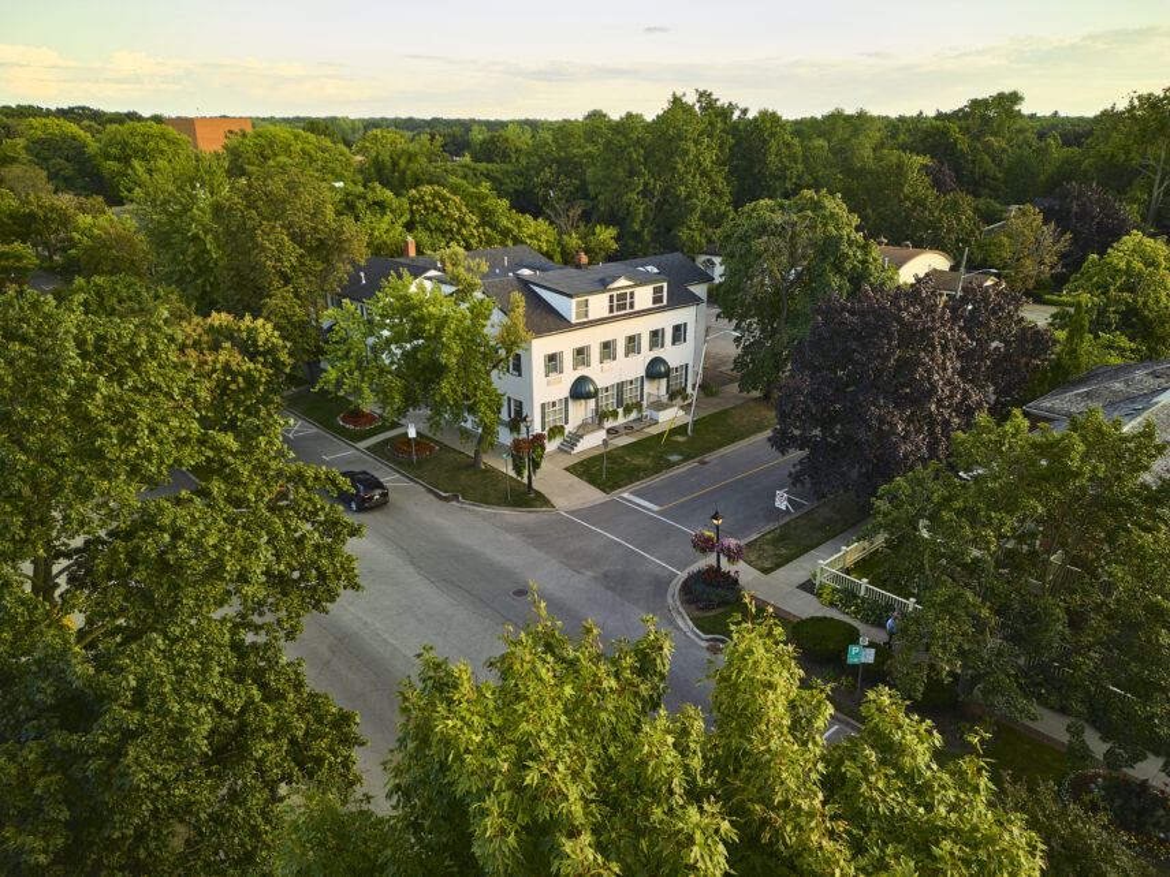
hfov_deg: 71.6
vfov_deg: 56.8
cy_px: 438
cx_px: 585
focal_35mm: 24
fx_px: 811
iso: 100
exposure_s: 1/160
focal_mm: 6.72
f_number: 1.7
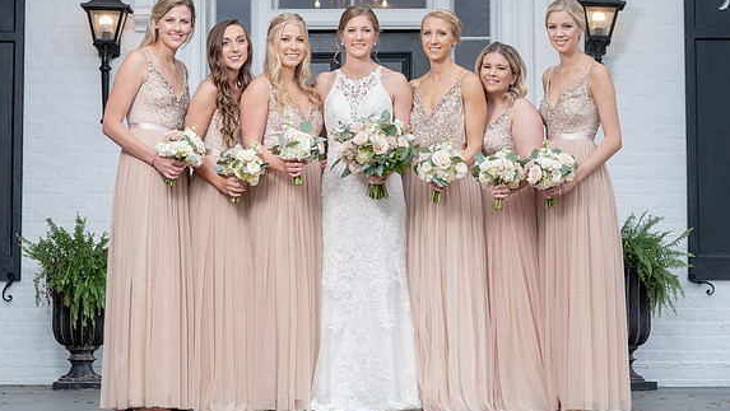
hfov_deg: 19.6
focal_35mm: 109
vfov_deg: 11.1
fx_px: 2111
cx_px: 324
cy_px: 160
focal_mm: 92
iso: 200
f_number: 5.6
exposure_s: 1/250
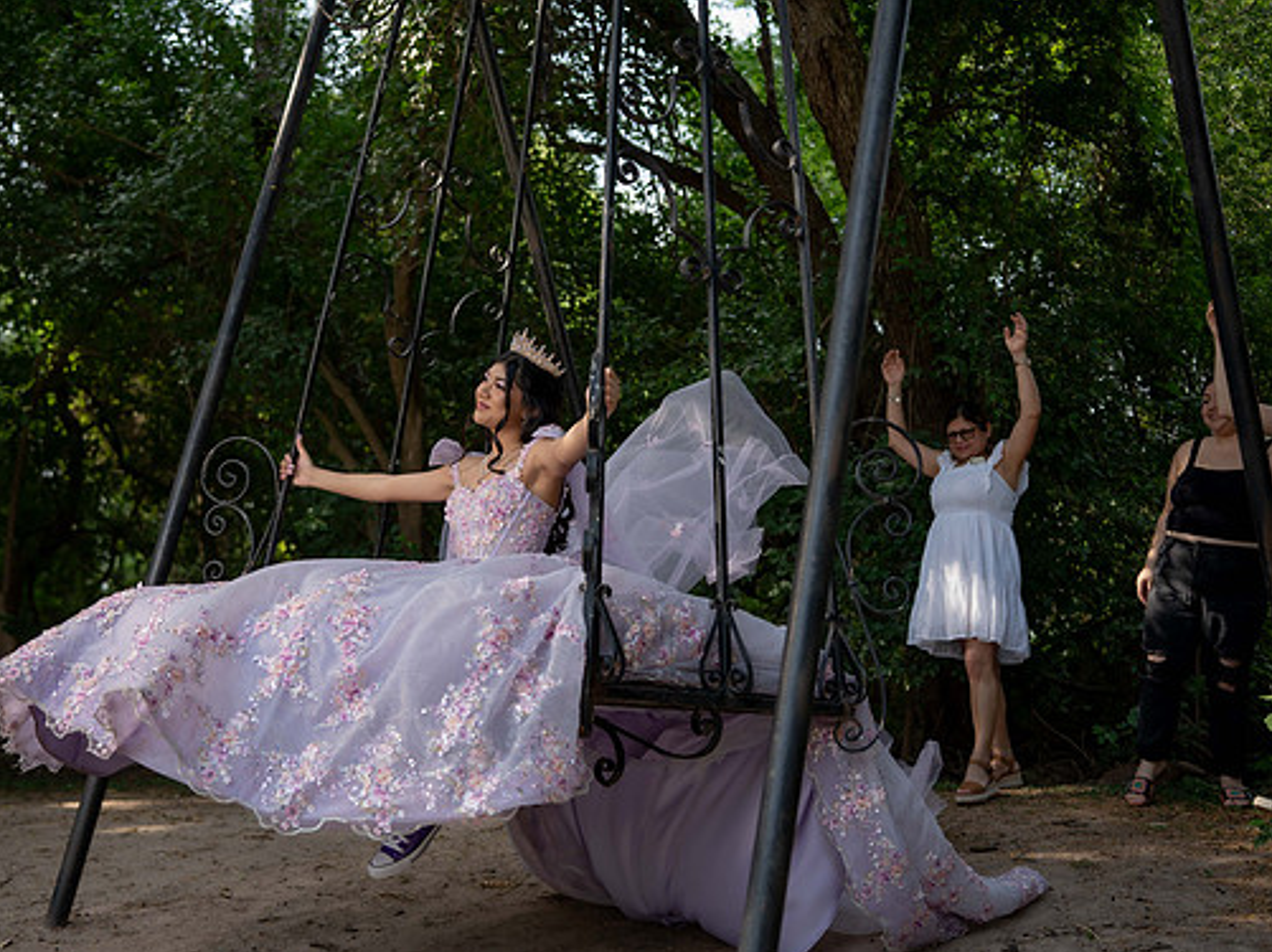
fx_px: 1432
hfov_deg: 47.8
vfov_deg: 36.8
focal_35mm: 39
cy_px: 484
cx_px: 548
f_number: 2.2
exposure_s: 1/400
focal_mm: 35
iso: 100
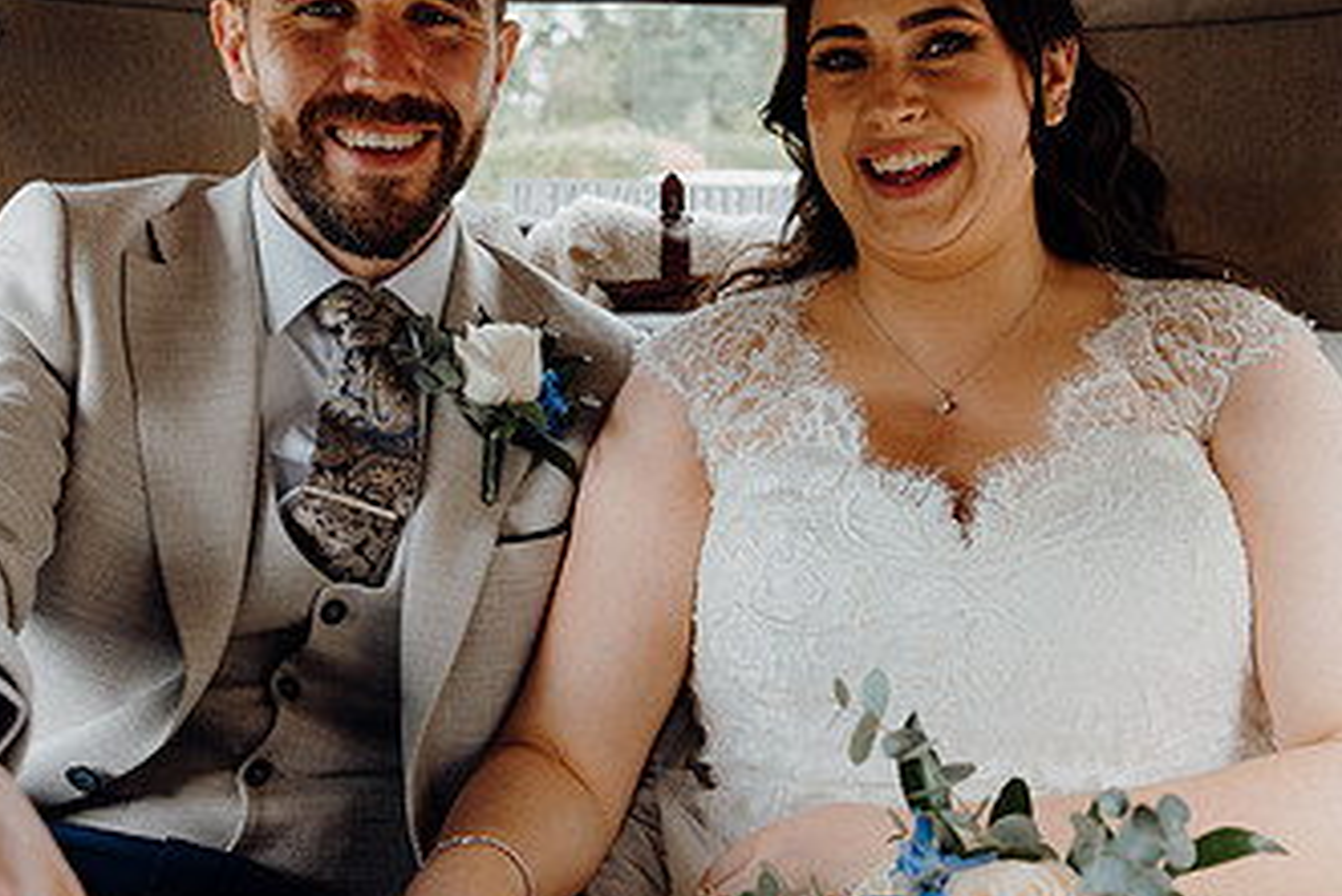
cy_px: 412
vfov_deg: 31.9
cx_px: 645
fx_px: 1566
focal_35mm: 42
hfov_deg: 46.4
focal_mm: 24
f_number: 3.5
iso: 250
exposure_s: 1/160
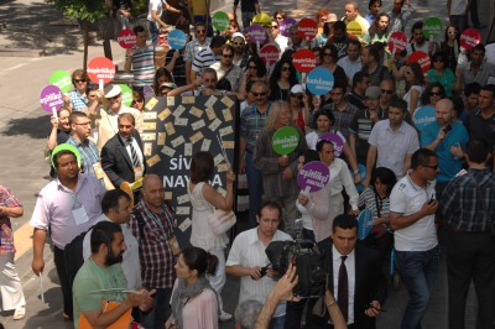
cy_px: 164
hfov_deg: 27.0
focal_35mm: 75
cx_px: 248
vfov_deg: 18.2
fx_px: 1030
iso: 400
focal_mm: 50
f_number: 11
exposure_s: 1/250
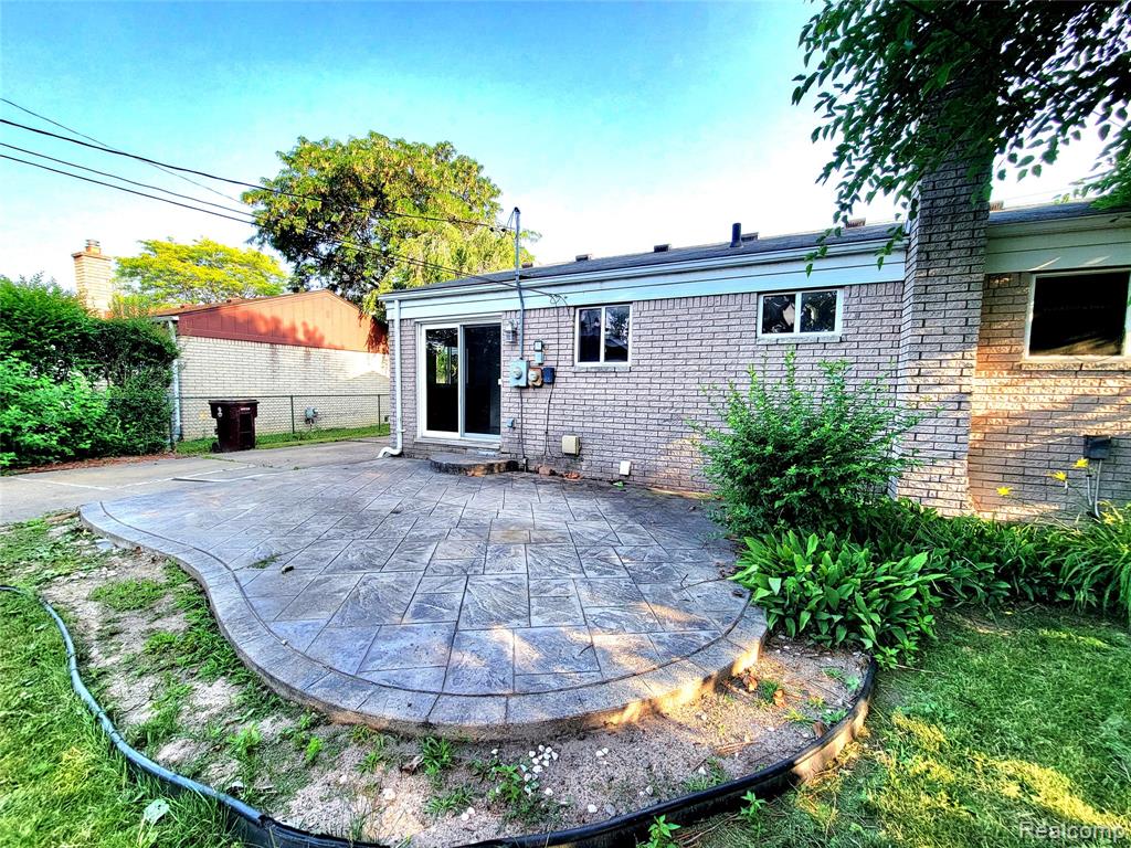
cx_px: 566
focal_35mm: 13
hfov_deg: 106.2
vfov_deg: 89.9
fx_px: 425
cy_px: 424
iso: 50
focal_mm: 2.2
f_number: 2.2
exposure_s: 1/435
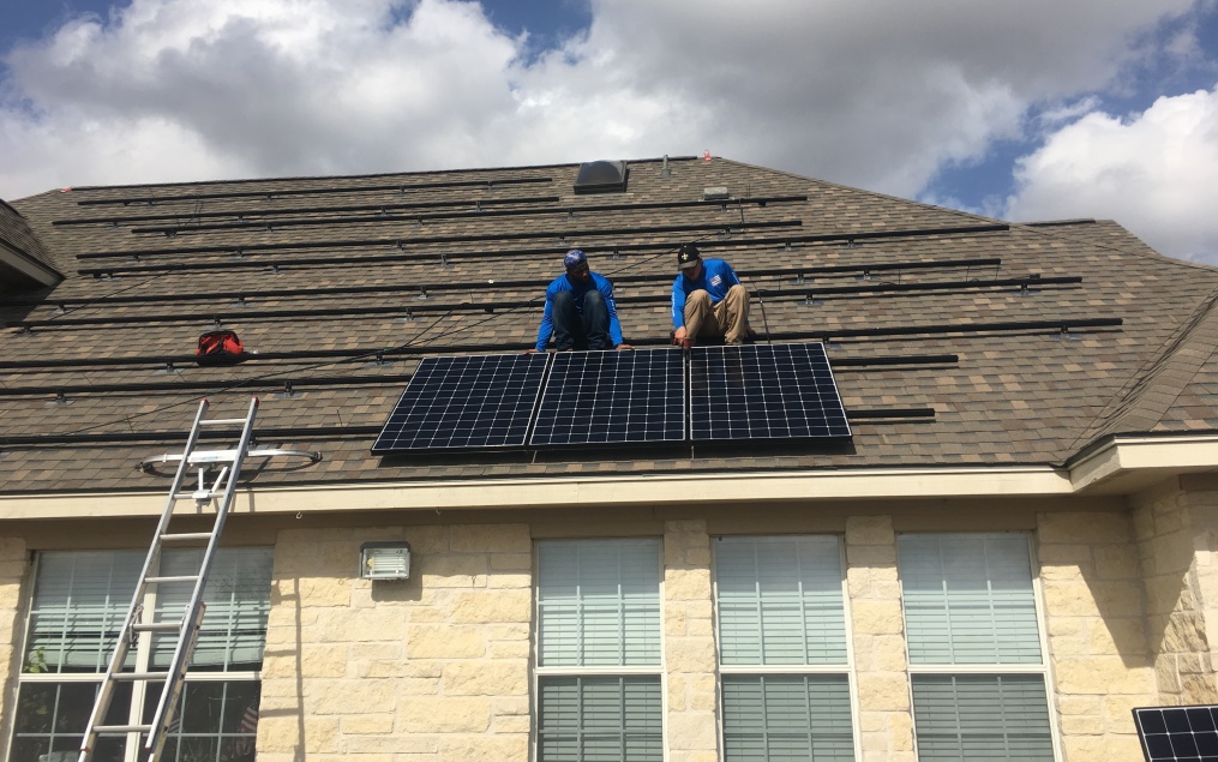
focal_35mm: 31
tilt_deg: +16.5
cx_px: 605
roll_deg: +1.0
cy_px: 349
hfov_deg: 61.2
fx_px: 1029
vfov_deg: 40.6
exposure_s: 1/2137
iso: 25
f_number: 2.2
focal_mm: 4.15
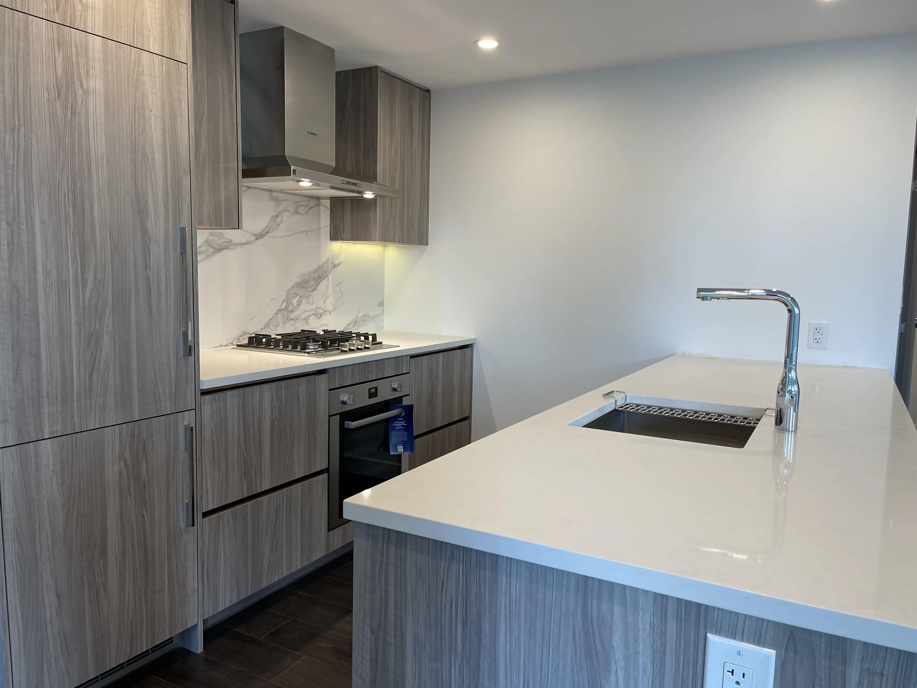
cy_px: 344
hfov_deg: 69.4
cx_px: 458
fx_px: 662
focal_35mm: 25
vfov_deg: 54.9
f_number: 1.6
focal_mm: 5.1
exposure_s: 1/120
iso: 64
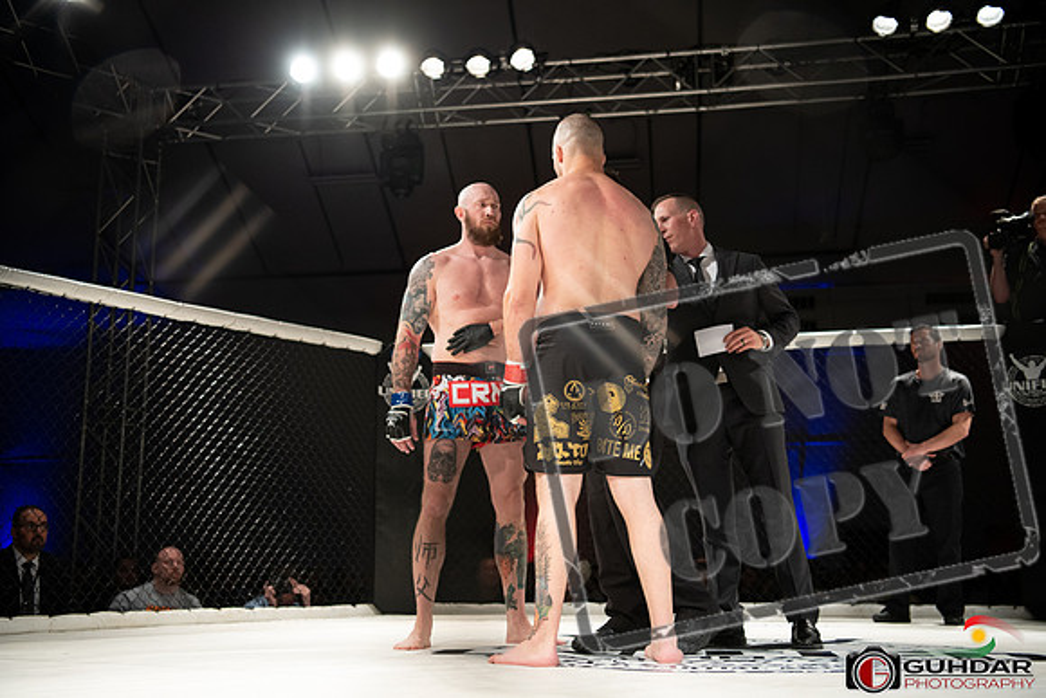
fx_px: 1162
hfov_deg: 48.4
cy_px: 349
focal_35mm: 40
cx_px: 523
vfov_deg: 33.4
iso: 1000
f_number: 2.8
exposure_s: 1/1000
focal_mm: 40
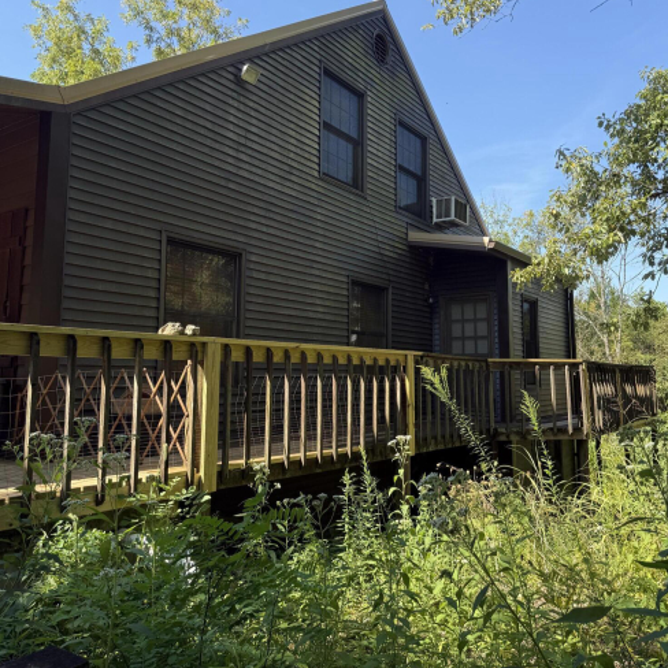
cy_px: 296
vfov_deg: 55.5
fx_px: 633
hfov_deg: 55.6
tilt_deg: +7.0
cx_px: 341
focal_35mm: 29
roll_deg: -0.9
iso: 80
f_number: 1.78
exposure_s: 1/1075
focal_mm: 6.76
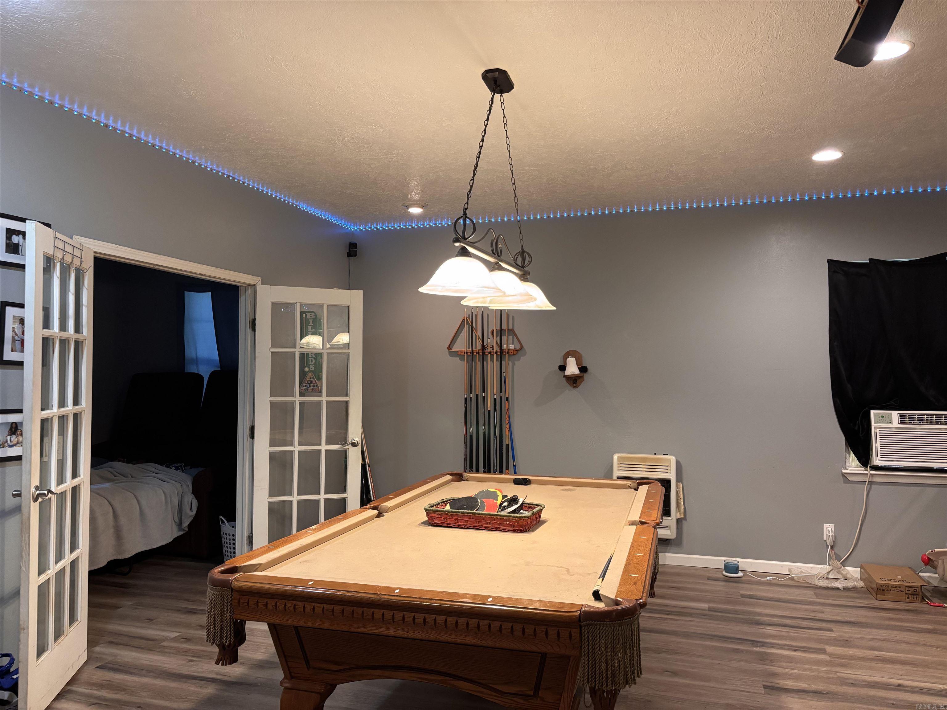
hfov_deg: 67.3
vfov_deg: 53.1
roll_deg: +0.2
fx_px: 711
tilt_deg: +0.3
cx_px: 474
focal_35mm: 26
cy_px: 355
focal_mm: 5.96
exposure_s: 1/60
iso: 320
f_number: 1.6
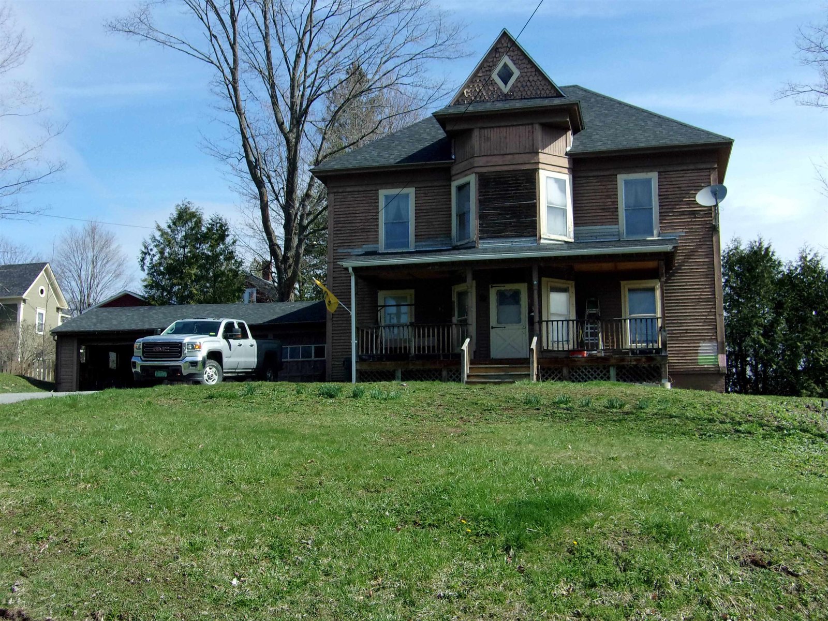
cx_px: 414
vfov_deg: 34.3
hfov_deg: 44.8
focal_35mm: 42
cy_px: 310
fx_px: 1005
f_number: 13.1
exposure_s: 1/120
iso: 200
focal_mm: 7.6
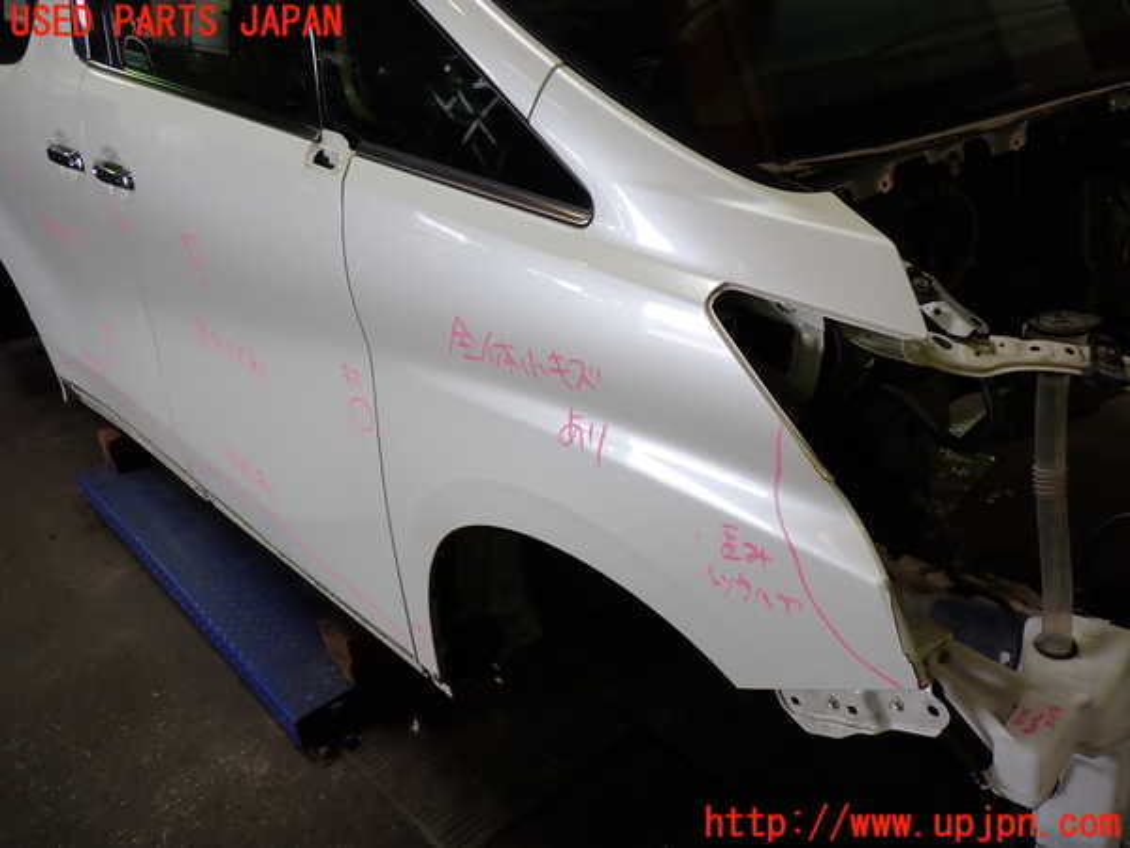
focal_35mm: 30
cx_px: 565
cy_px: 424
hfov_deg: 60.0
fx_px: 979
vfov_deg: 46.8
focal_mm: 5.4
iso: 100
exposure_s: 1/100
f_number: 2.3
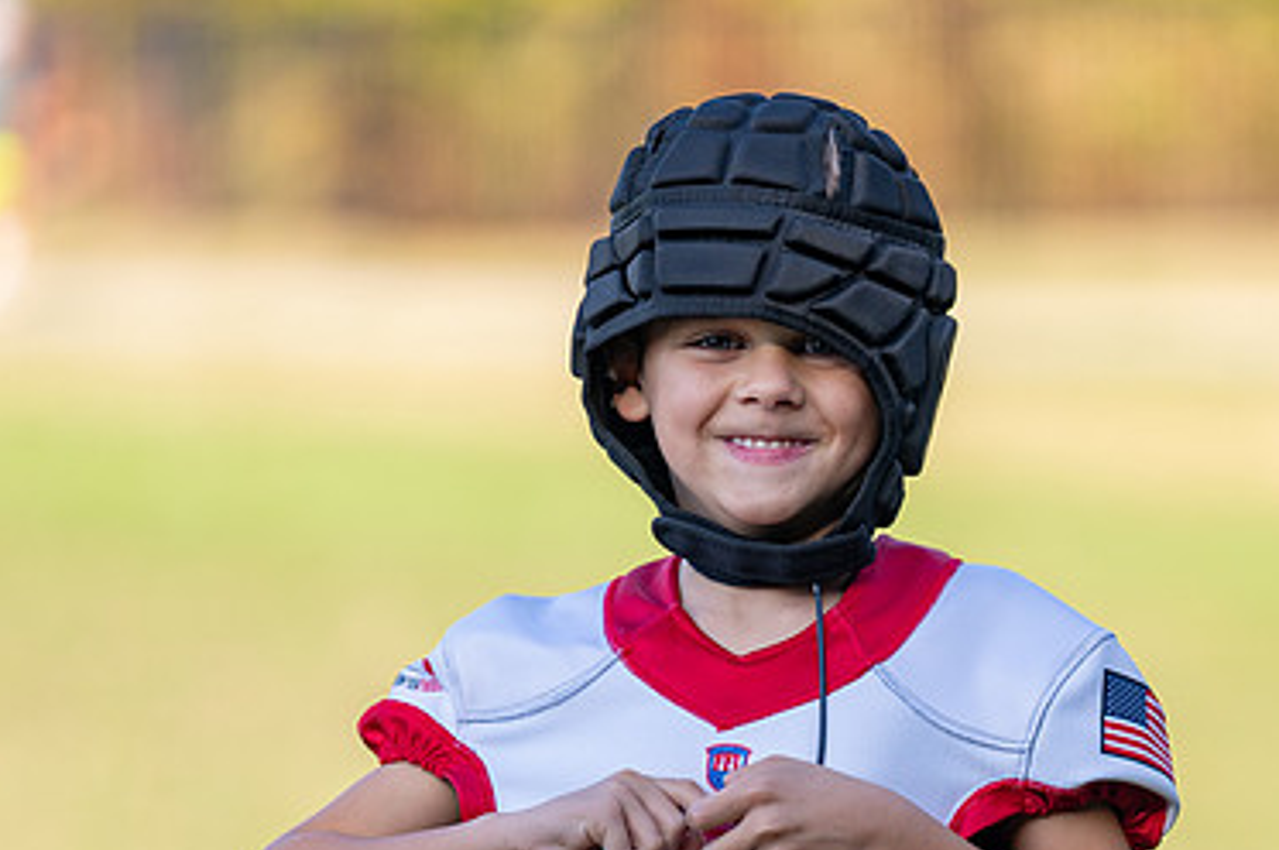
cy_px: 678
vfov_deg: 4.1
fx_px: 11856
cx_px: 885
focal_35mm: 334
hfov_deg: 6.2
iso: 200
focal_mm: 200
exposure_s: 1/1000
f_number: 2.8
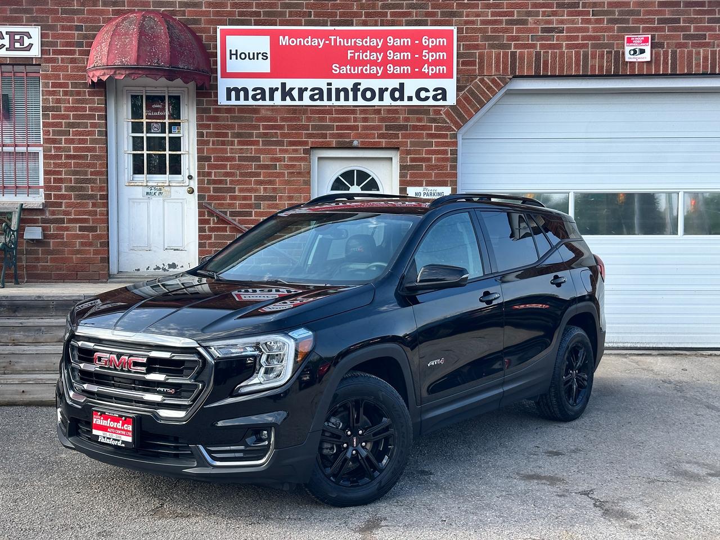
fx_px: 998
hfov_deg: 39.7
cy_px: 270
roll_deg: +0.2
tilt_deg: -2.1
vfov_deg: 30.3
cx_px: 360
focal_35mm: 48
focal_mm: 6.86
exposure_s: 1/935
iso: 64
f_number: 1.78
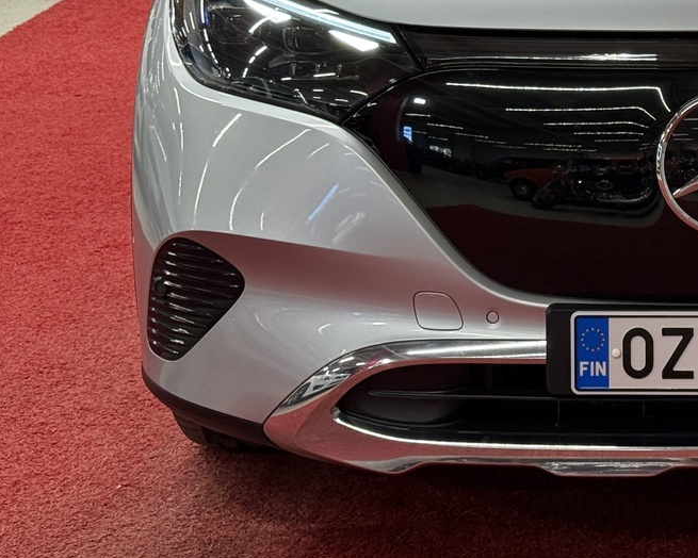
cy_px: 4
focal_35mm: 103
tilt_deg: -9.4
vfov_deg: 14.7
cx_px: 731
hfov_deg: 18.1
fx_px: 2128
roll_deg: +0.4
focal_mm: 6.76
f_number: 1.78
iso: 100
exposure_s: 1/102
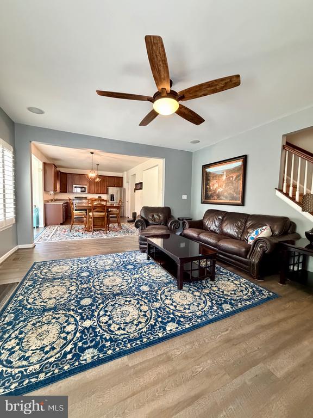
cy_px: 209
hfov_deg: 85.7
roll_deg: -1.2
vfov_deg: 102.1
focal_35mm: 14
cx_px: 156
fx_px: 169
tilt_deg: -3.5
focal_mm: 2.22
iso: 800
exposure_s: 1/60
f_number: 2.2
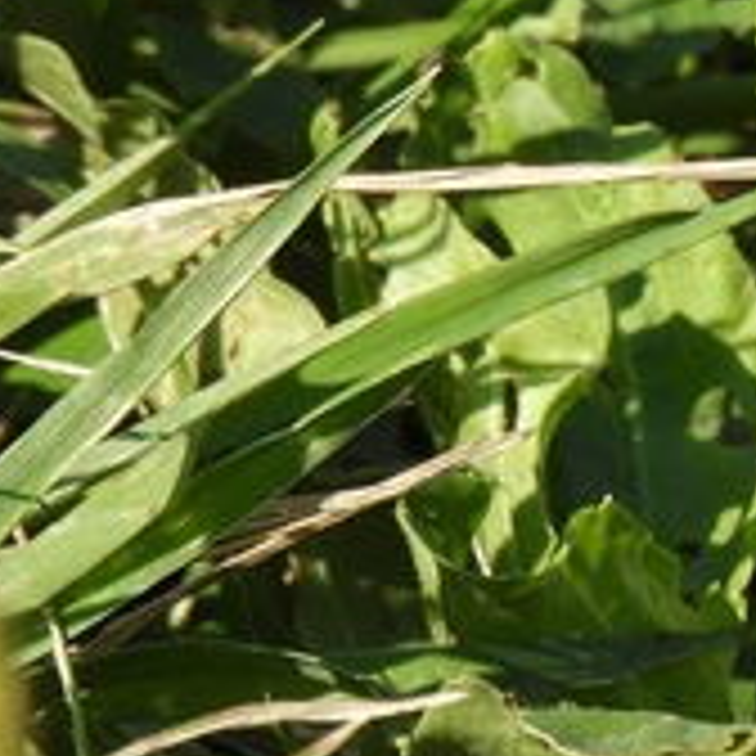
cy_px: 909
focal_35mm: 2686
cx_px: 1188
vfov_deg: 0.7
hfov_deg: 0.7
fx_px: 66368
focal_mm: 143
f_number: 6.3
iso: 100
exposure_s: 1/320
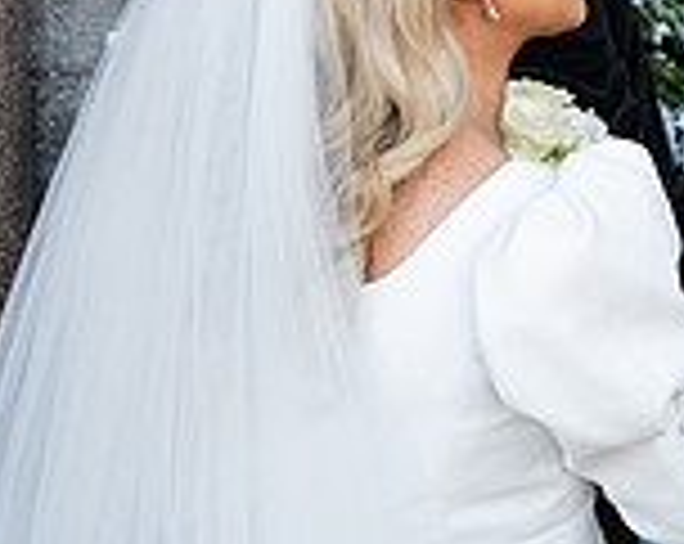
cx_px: 968
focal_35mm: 97
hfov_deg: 18.0
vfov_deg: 15.8
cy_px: 160
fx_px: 1960
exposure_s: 1/800
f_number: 3.5
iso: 500
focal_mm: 27
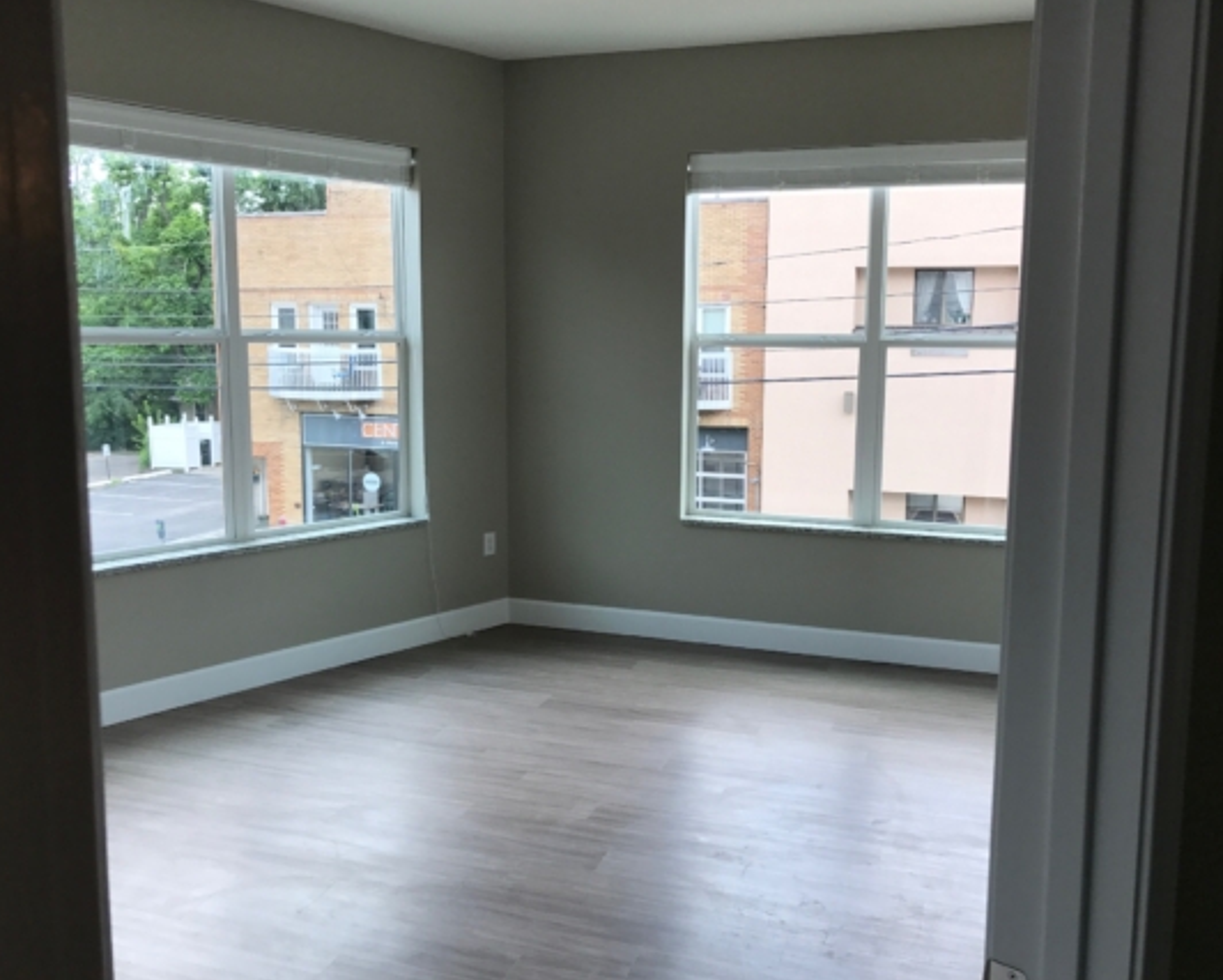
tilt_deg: -7.1
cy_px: 481
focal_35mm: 30
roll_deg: -0.4
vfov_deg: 48.5
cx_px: 616
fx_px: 1086
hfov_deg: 58.8
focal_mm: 3.99
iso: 20
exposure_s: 1/314
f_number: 1.8
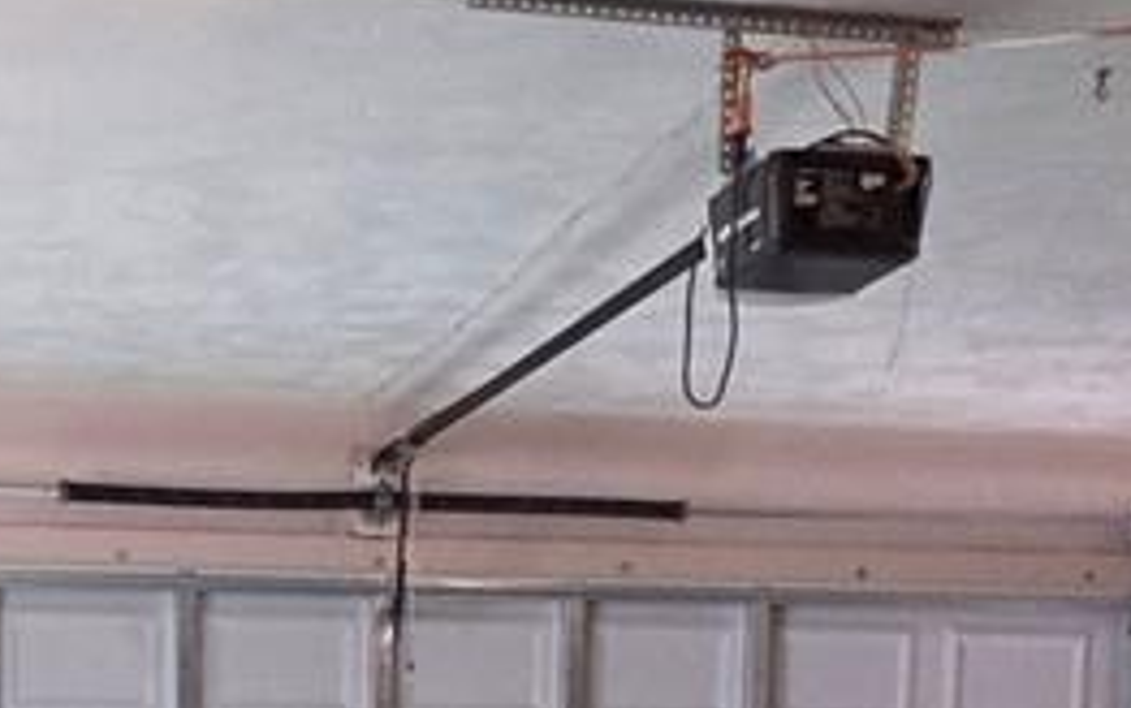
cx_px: 216
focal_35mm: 63
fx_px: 1943
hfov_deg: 31.6
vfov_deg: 18.8
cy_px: 980
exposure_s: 1/60
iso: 200
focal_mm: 2.2
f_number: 2.2
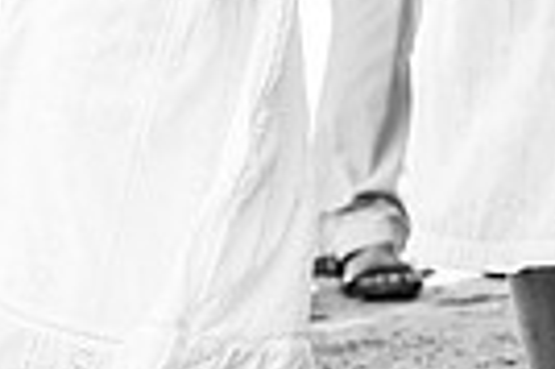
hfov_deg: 5.5
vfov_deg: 3.6
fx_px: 5790
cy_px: -259
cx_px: 431
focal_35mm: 376
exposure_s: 1/800
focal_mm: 85
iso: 800
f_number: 4.5
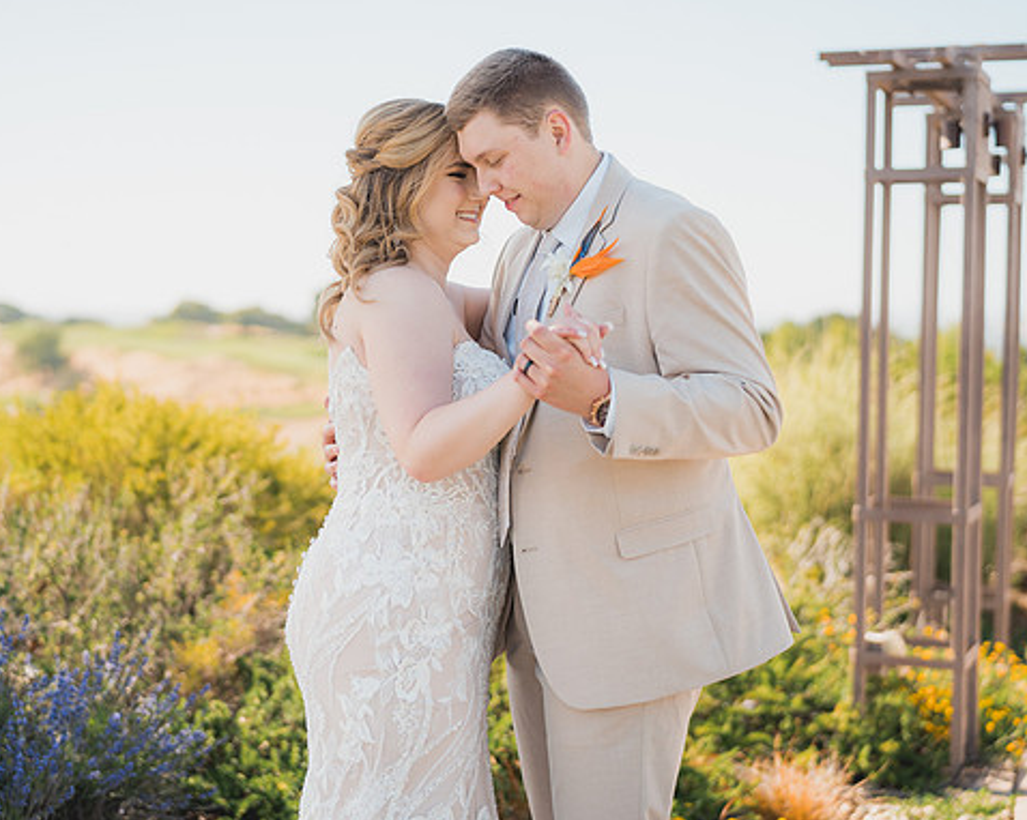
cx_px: 488
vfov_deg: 26.7
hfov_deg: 33.0
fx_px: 1732
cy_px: 411
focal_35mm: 57
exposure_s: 1/2000
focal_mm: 50
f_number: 1.8
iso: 125
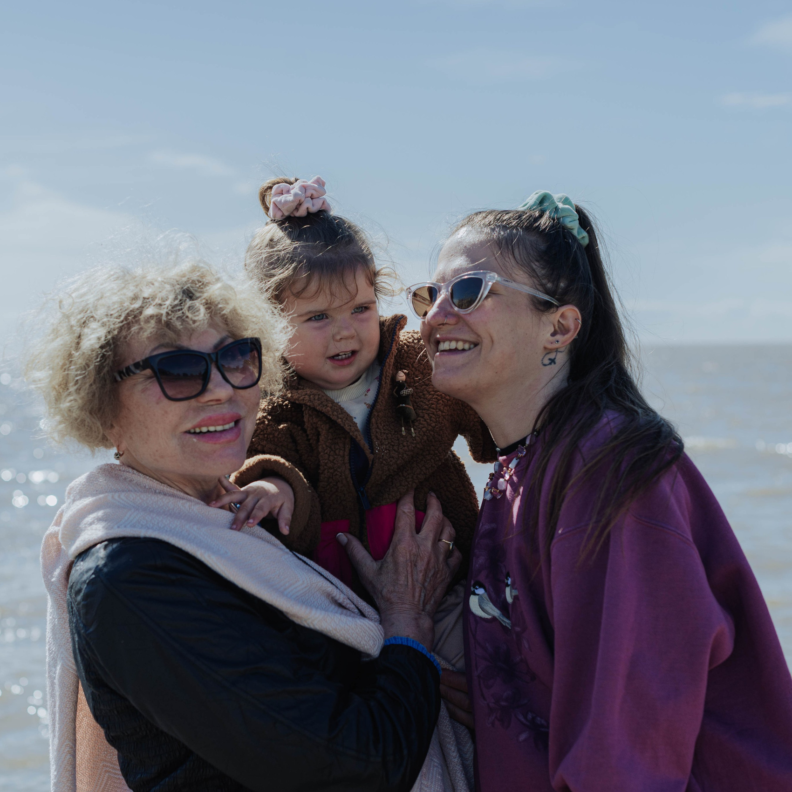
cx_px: 353
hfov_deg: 26.9
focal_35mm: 64
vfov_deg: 26.9
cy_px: 396
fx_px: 1657
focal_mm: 50
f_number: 3.5
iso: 100
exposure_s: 1/1600
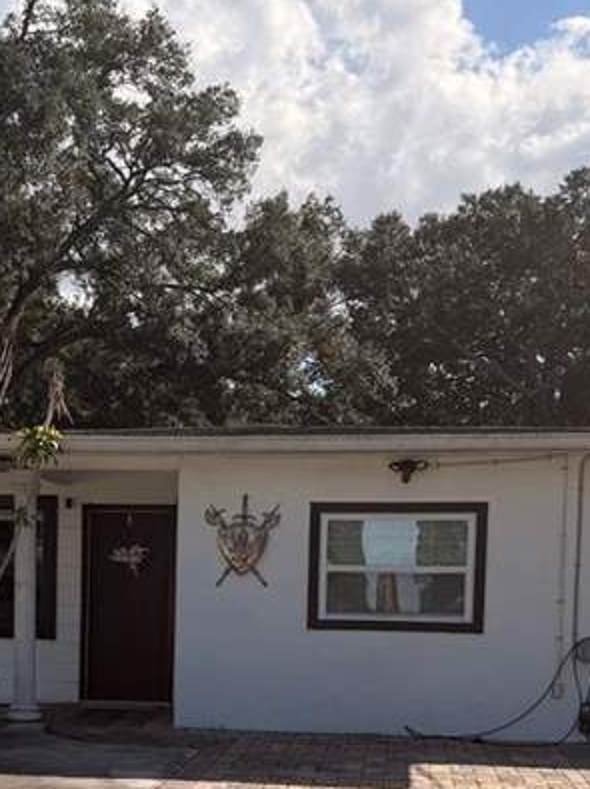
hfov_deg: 22.2
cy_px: 675
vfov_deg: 28.9
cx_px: 88
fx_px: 1479
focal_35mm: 65
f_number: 1.78
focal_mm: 6.76
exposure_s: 1/6711
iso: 80
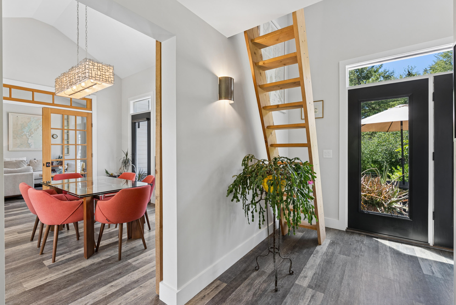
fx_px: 203
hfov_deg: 96.7
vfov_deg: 73.8
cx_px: 228
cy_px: 152
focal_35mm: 16
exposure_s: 1/30
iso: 320
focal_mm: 16
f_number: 7.1
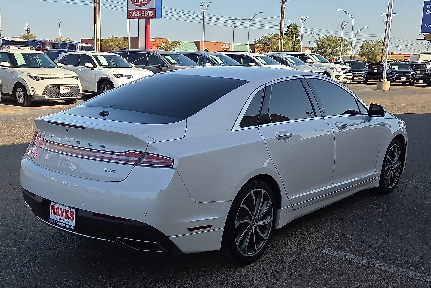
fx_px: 503
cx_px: 214
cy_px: 160
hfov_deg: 46.4
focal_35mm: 42
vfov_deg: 31.9
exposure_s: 1/1000
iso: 25
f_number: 1.8
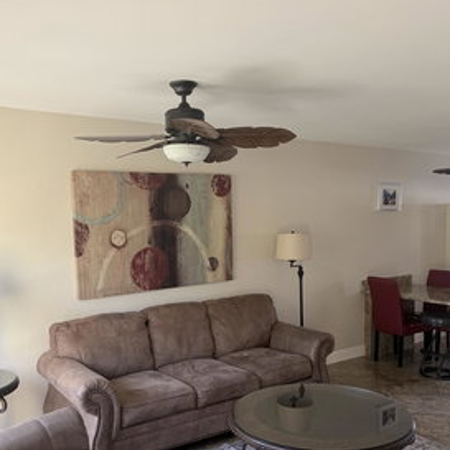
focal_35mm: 36
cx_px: 233
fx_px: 529
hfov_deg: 46.0
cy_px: 242
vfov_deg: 46.0
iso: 80
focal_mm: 5.96
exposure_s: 1/121
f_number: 1.6
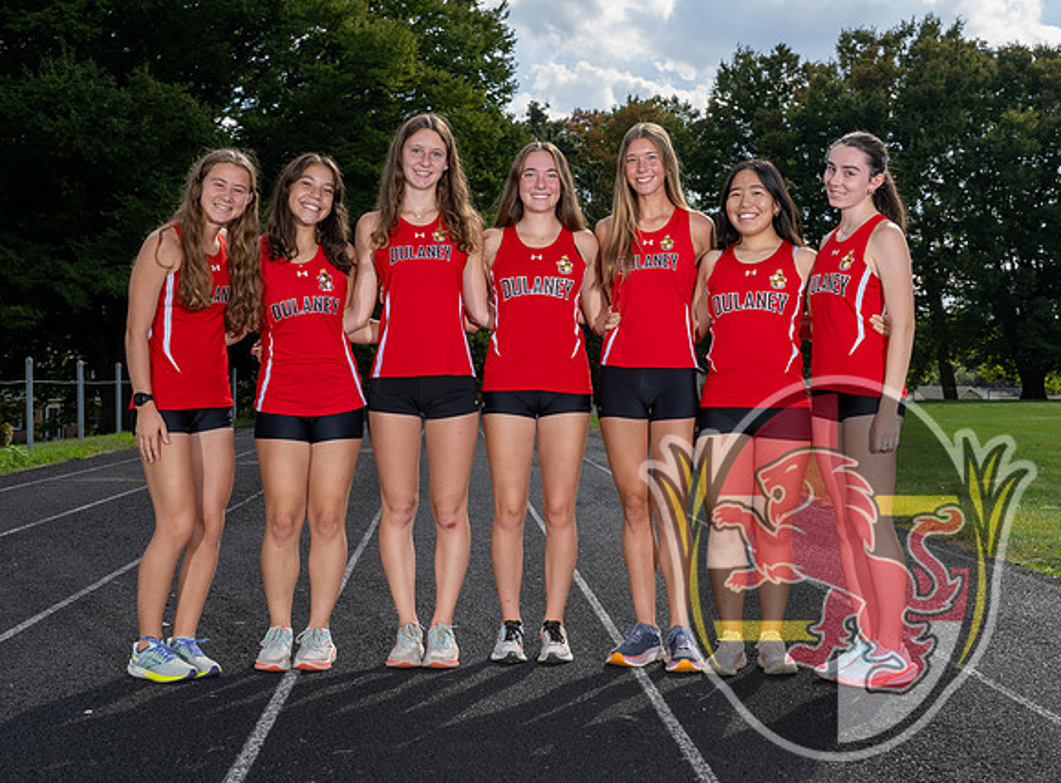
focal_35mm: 51
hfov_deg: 37.4
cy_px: 352
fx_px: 1563
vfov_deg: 28.1
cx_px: 628
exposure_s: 1/200
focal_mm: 40
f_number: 9
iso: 64
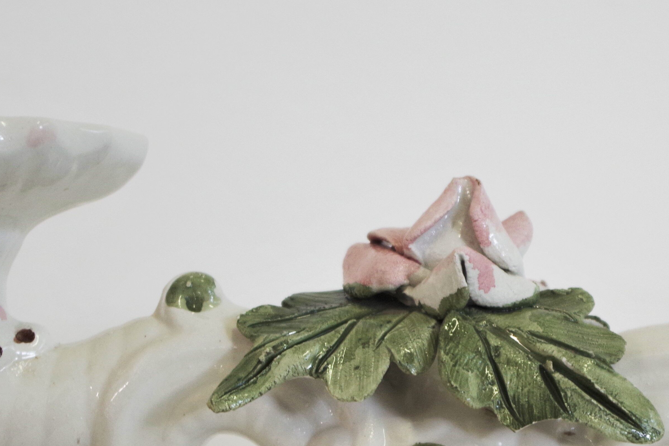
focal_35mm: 133
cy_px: 338
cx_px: 440
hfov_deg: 15.4
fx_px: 2472
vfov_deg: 10.3
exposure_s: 1/80
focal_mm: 37.5
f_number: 4.5
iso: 200
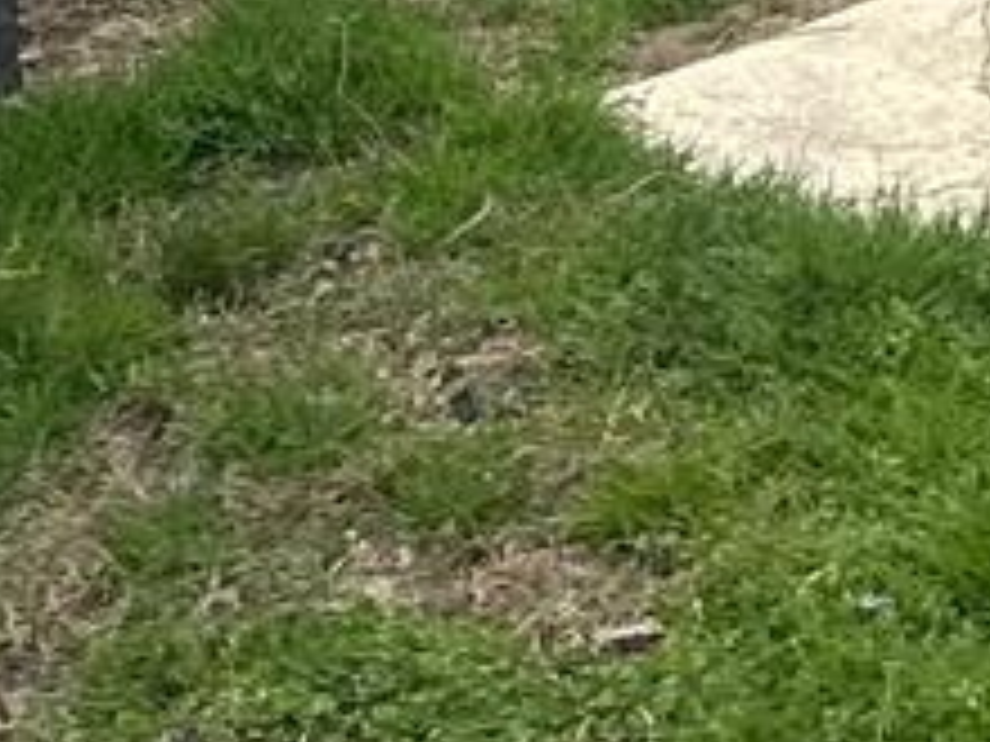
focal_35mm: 157
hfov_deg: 10.6
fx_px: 4490
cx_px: 2430
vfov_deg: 8.2
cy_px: -1394
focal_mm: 6.76
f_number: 1.78
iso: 80
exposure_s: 1/488
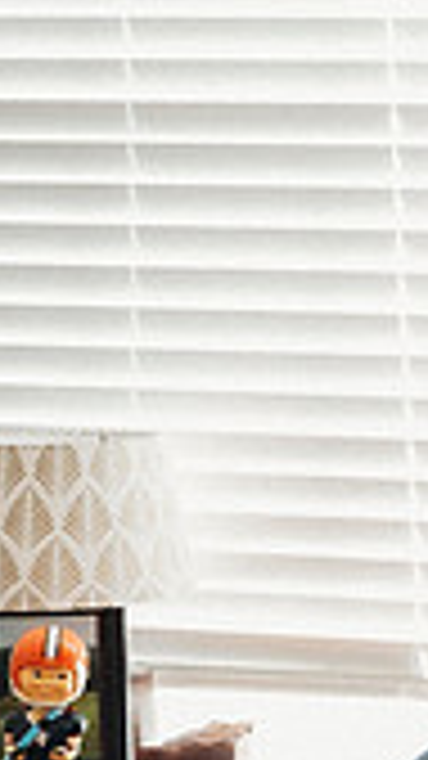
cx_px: 1216
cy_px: 434
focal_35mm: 136
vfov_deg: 15.8
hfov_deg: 7.9
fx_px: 2745
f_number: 2.8
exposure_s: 1/125
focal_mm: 36
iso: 800
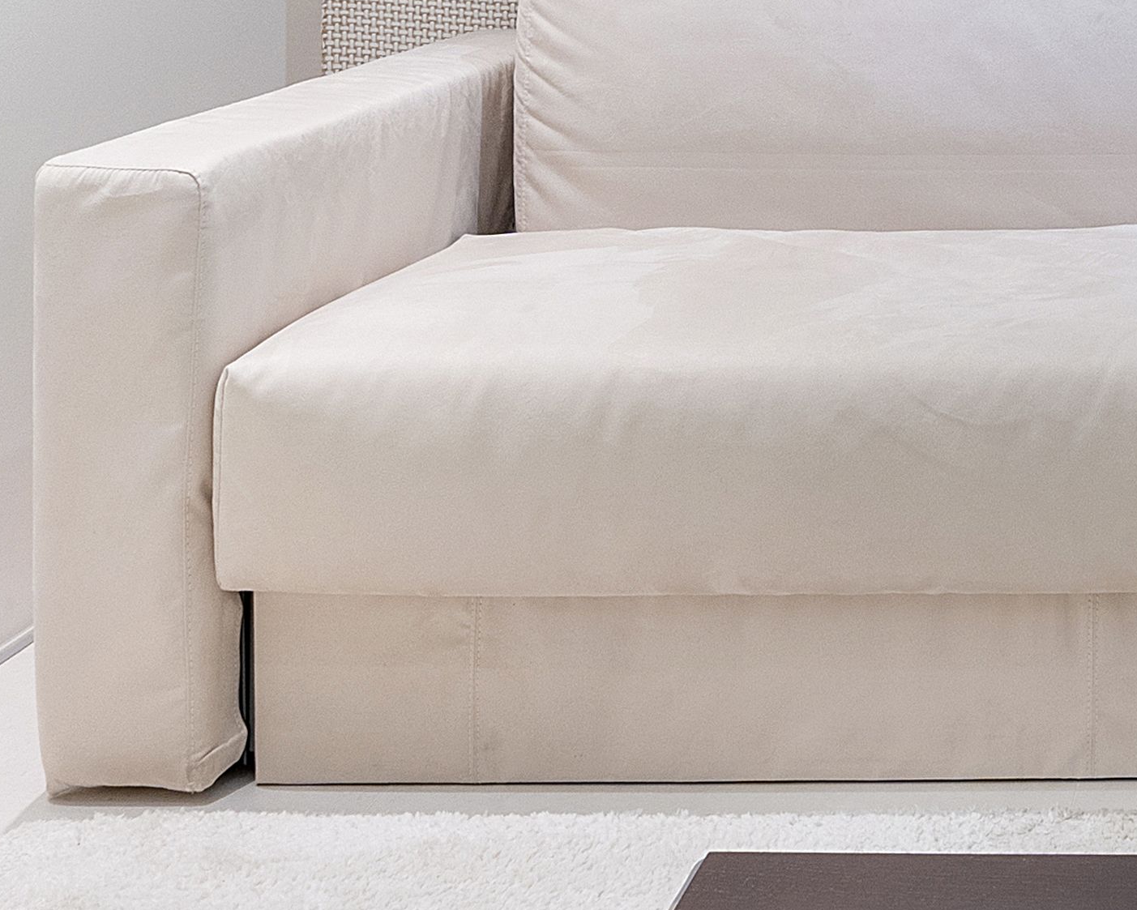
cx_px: 1511
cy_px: -291
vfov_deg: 18.9
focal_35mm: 75
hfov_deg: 22.5
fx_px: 2524
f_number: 8
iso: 640
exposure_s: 1/10
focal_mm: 16
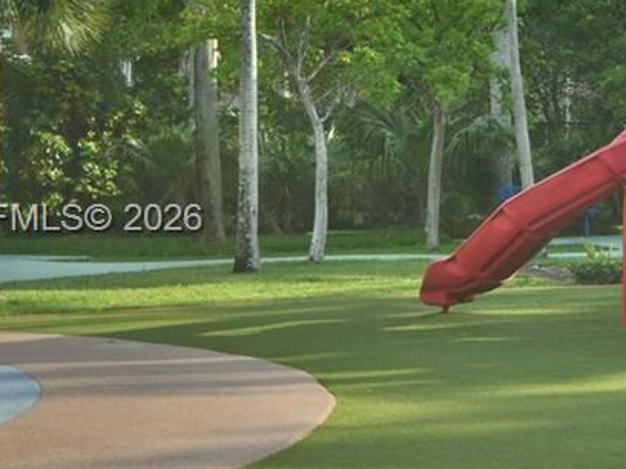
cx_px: 953
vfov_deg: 13.1
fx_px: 2044
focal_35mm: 113
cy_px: 221
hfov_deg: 15.9
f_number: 7.1
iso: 100
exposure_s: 1/200
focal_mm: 20
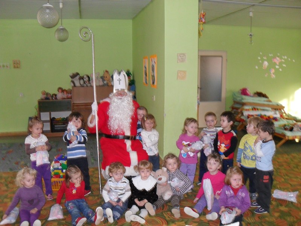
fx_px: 304
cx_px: 150
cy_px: 113
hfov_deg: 52.6
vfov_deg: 40.7
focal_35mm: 35
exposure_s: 1/45
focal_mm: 6.2
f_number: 2.8
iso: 200
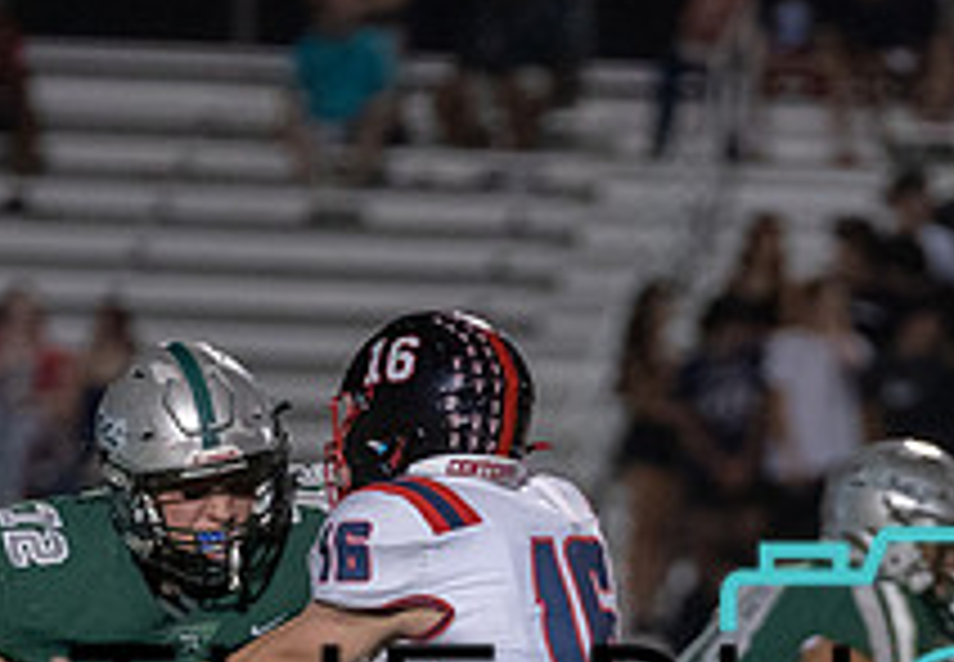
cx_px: 587
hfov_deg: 3.4
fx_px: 16124
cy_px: 862
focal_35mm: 601
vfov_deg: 2.3
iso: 4000
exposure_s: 1/1250
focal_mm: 178
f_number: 2.8
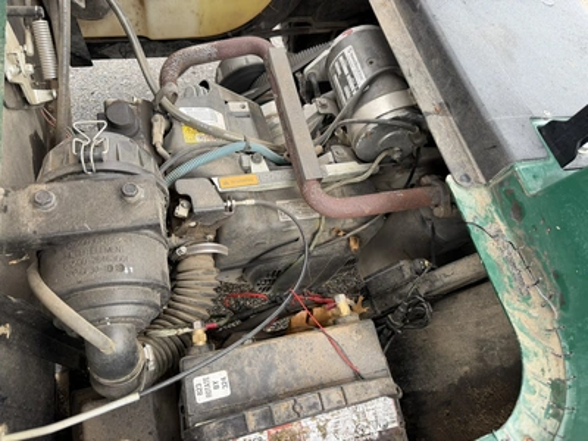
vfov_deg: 56.8
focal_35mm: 24
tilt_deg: -58.3
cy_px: 220
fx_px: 408
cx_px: 294
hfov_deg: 71.6
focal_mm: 6.76
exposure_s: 1/121
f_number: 1.78
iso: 125
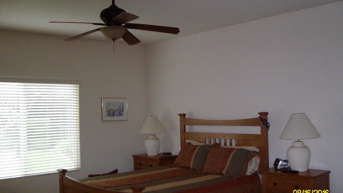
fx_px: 355
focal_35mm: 39
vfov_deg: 30.4
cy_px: 92
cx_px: 171
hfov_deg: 51.6
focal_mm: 5.8
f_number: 2.8
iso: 320
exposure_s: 1/40
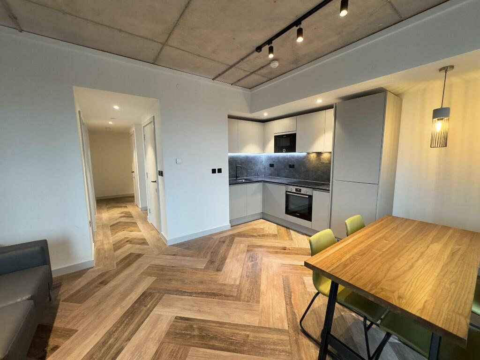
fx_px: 194
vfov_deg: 85.7
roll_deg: +0.8
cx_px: 240
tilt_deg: -6.9
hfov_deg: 102.1
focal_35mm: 14
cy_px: 180
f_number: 2.2
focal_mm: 2.22
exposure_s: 1/50
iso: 250
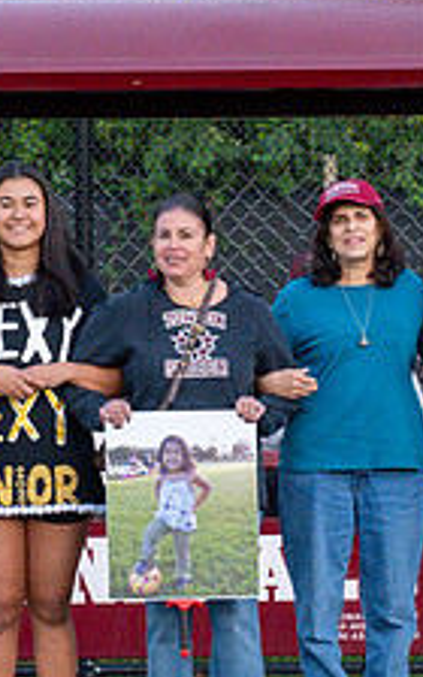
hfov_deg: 1.8
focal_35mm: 733
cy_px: 386
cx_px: 196
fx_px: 13520
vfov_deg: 2.9
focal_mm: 175
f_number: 5.6
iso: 2000
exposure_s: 1/640
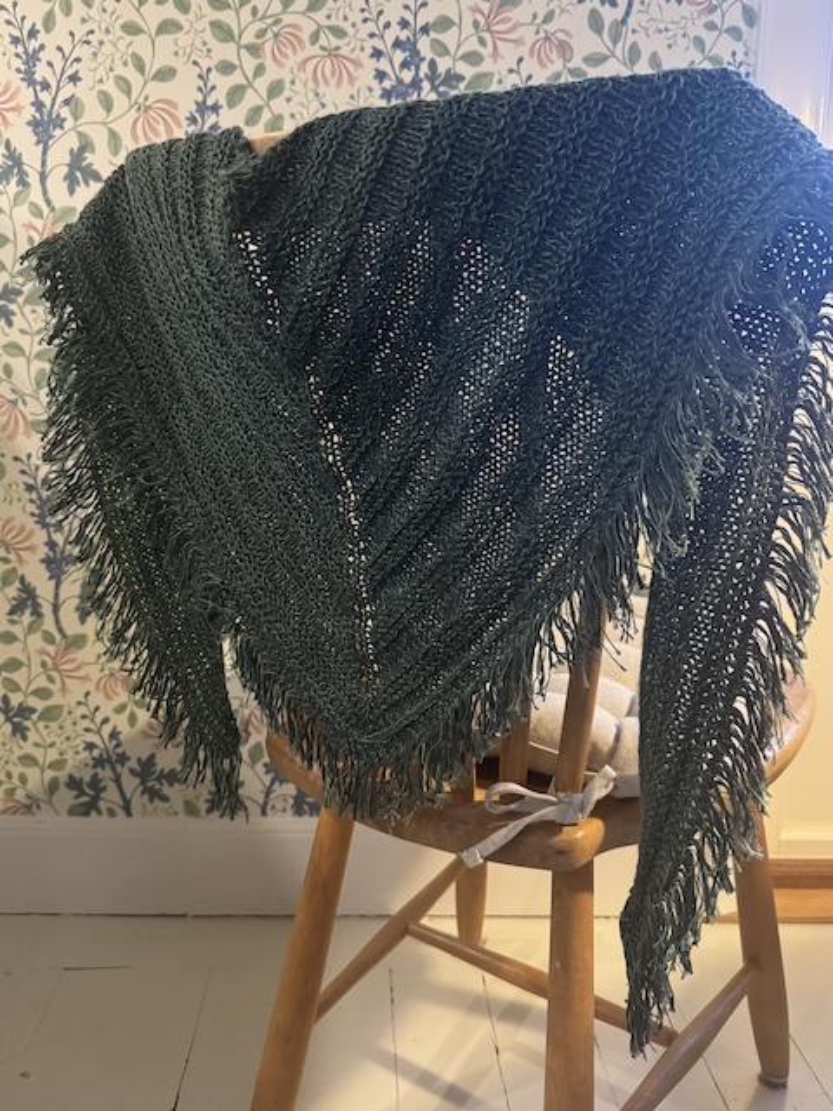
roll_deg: -1.8
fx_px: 770
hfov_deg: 56.8
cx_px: 416
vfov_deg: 71.6
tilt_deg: -8.3
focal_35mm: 24
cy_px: 556
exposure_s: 1/50
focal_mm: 6.76
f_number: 1.78
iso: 800
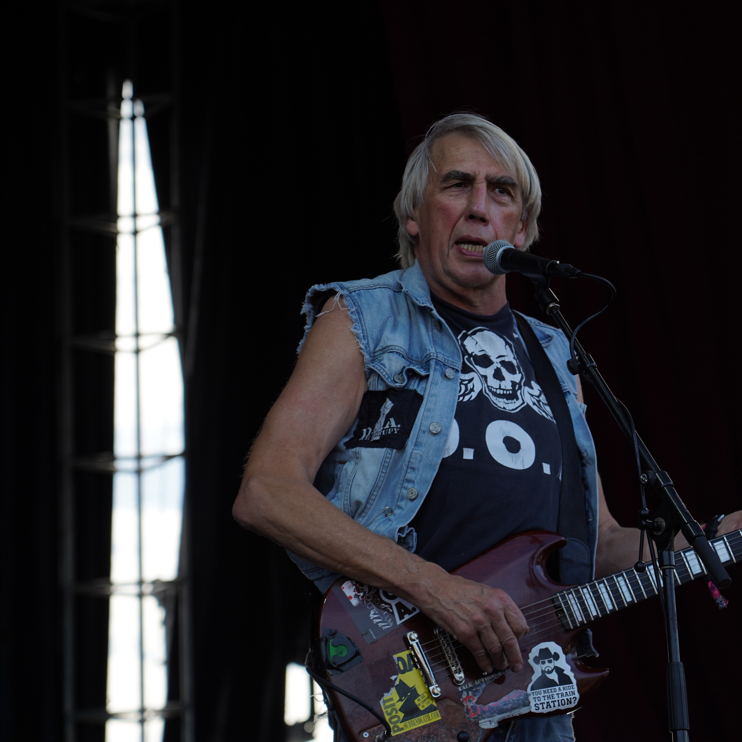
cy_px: 371
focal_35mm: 134
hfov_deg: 13.0
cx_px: 517
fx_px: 3250
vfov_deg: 13.0
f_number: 5
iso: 100
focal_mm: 105
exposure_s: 1/320
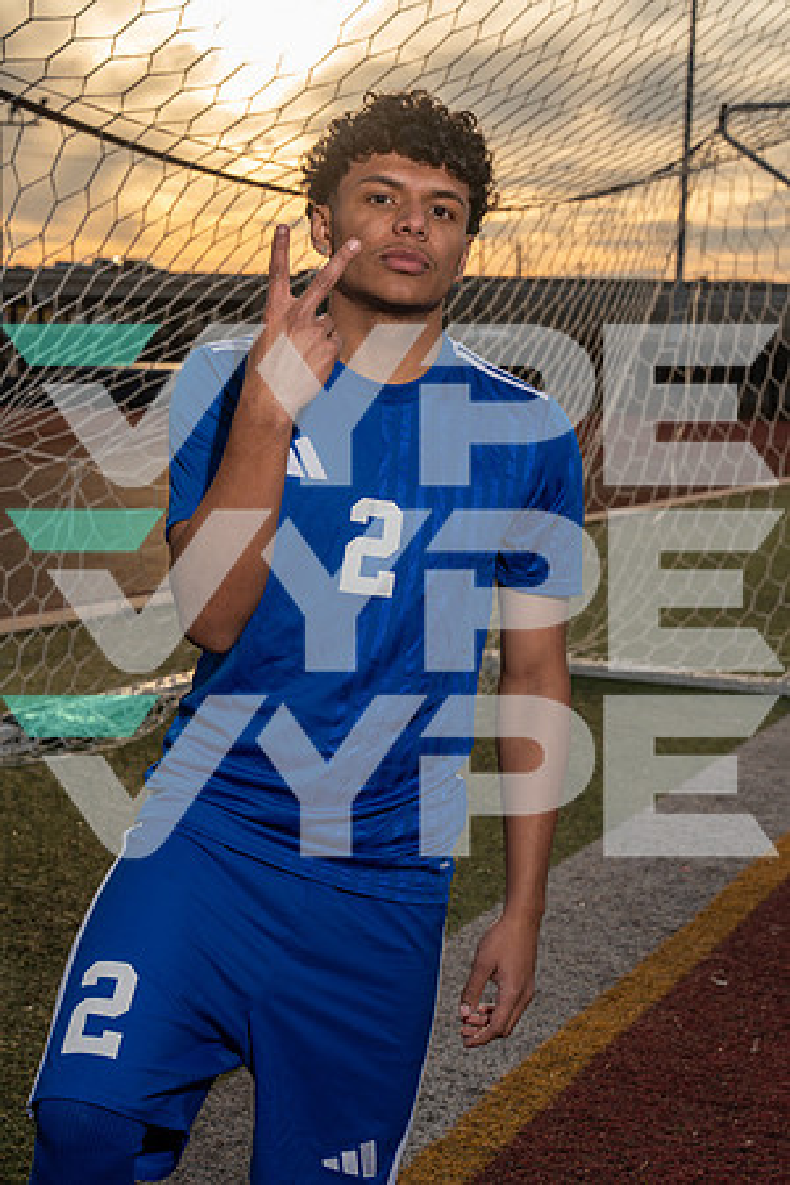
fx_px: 2041
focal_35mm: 62
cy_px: 592
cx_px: 395
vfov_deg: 32.4
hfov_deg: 21.9
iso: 100
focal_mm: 62
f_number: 8
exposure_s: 1/250
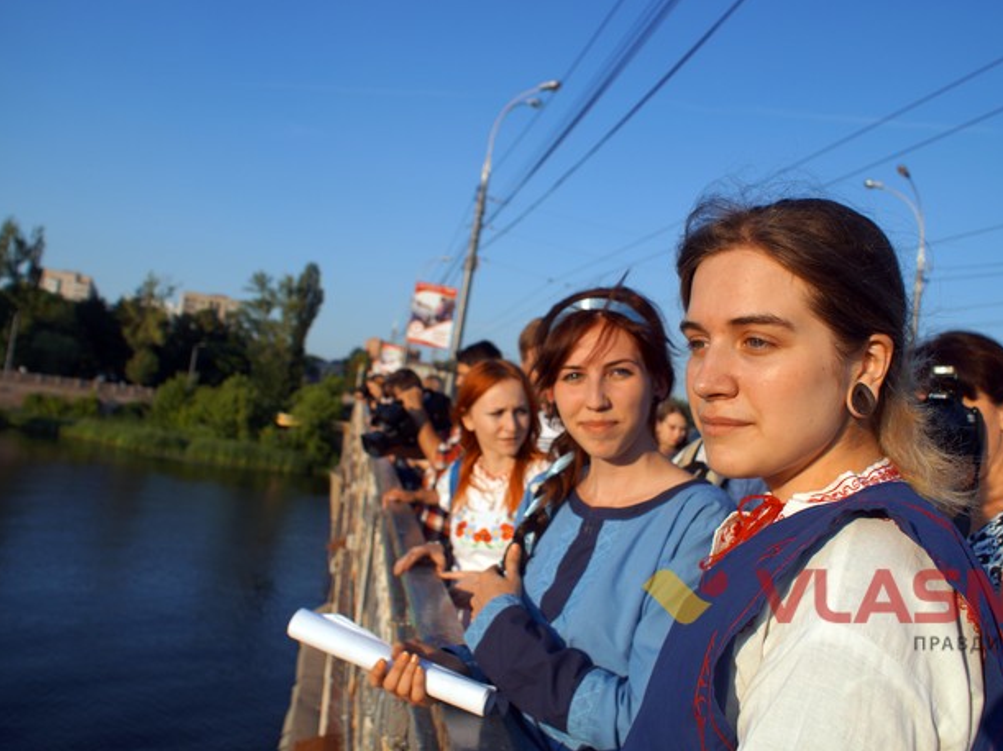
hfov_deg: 55.3
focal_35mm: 33
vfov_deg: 42.9
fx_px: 956
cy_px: 375
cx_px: 543
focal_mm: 20
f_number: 4.5
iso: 100
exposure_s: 1/640
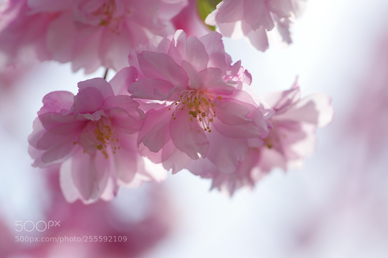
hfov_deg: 13.7
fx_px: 1615
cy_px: 129
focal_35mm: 150
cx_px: 194
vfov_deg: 9.1
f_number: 5.6
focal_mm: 100
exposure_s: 1/320
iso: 100
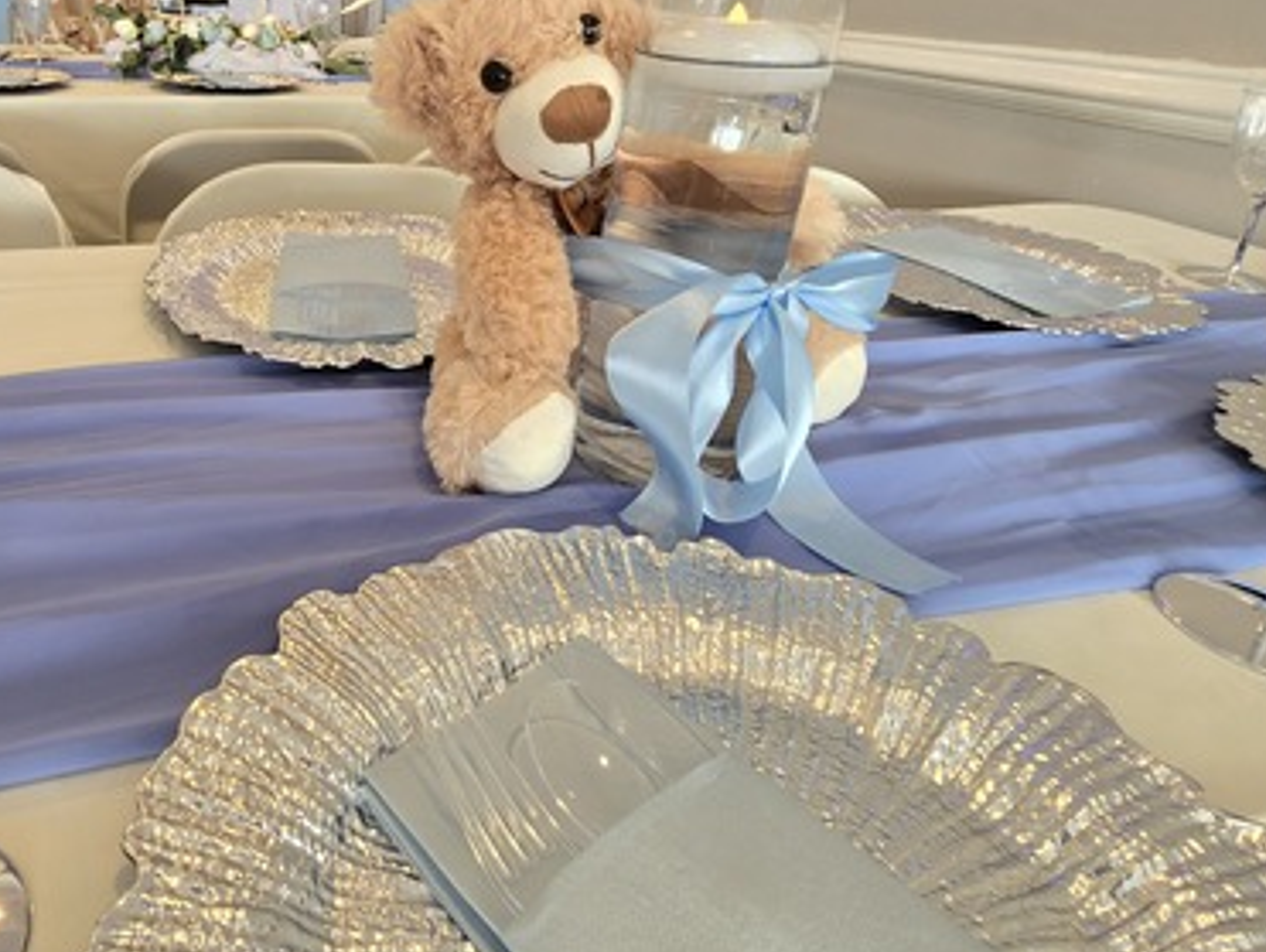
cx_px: 403
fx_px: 769
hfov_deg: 76.0
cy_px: 290
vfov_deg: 61.4
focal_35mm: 21
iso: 125
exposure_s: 1/60
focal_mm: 2.2
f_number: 2.2
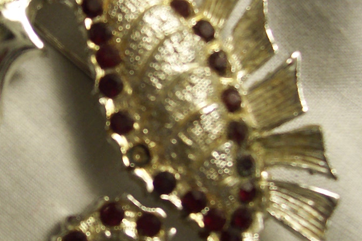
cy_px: 128
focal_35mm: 68
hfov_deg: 29.3
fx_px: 684
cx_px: 99
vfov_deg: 20.0
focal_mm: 5.6
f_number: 2.8
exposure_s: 1/350
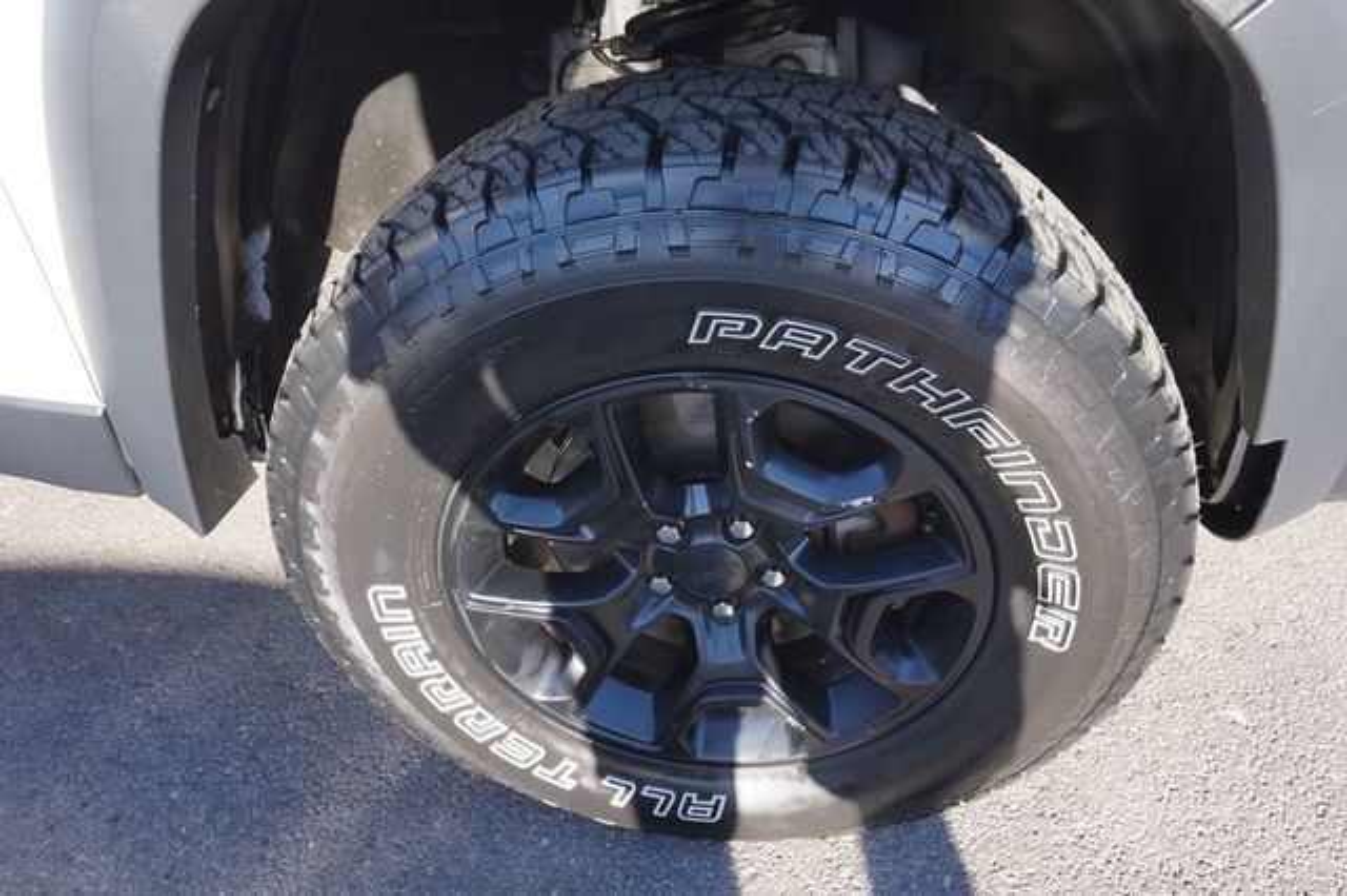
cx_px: 674
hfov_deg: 73.8
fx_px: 897
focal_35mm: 24
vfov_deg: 53.1
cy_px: 448
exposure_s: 1/80
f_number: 5
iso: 100
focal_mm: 16
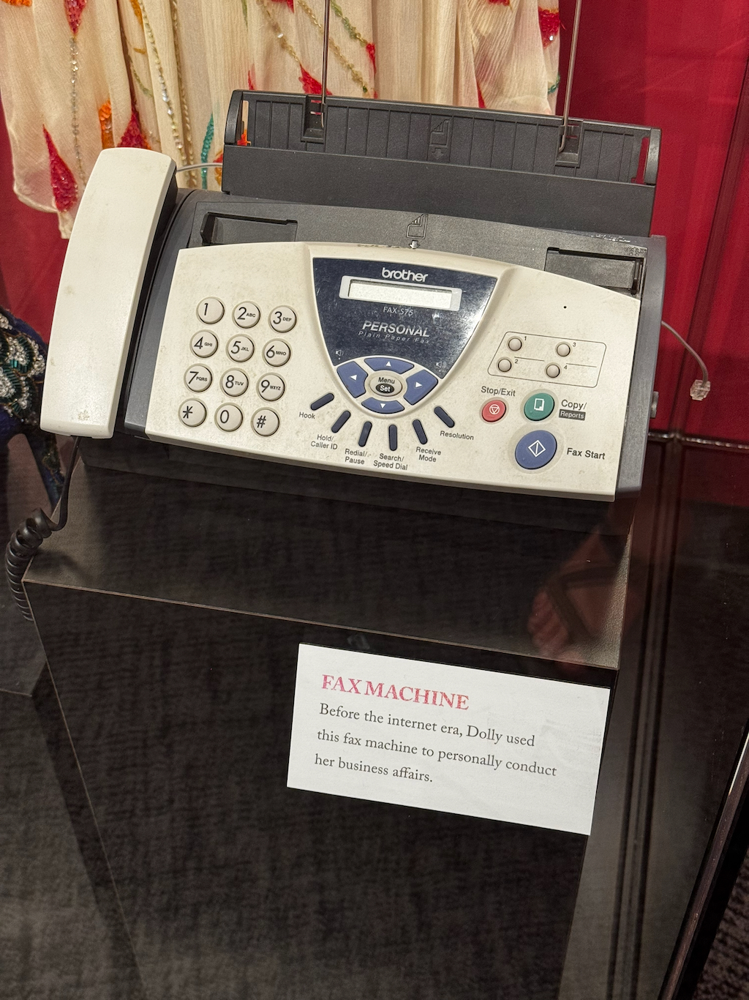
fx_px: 1385
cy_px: 500
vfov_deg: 39.7
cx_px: 374
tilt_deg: -46.5
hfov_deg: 30.3
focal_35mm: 48
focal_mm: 6.76
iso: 250
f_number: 1.78
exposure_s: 1/40
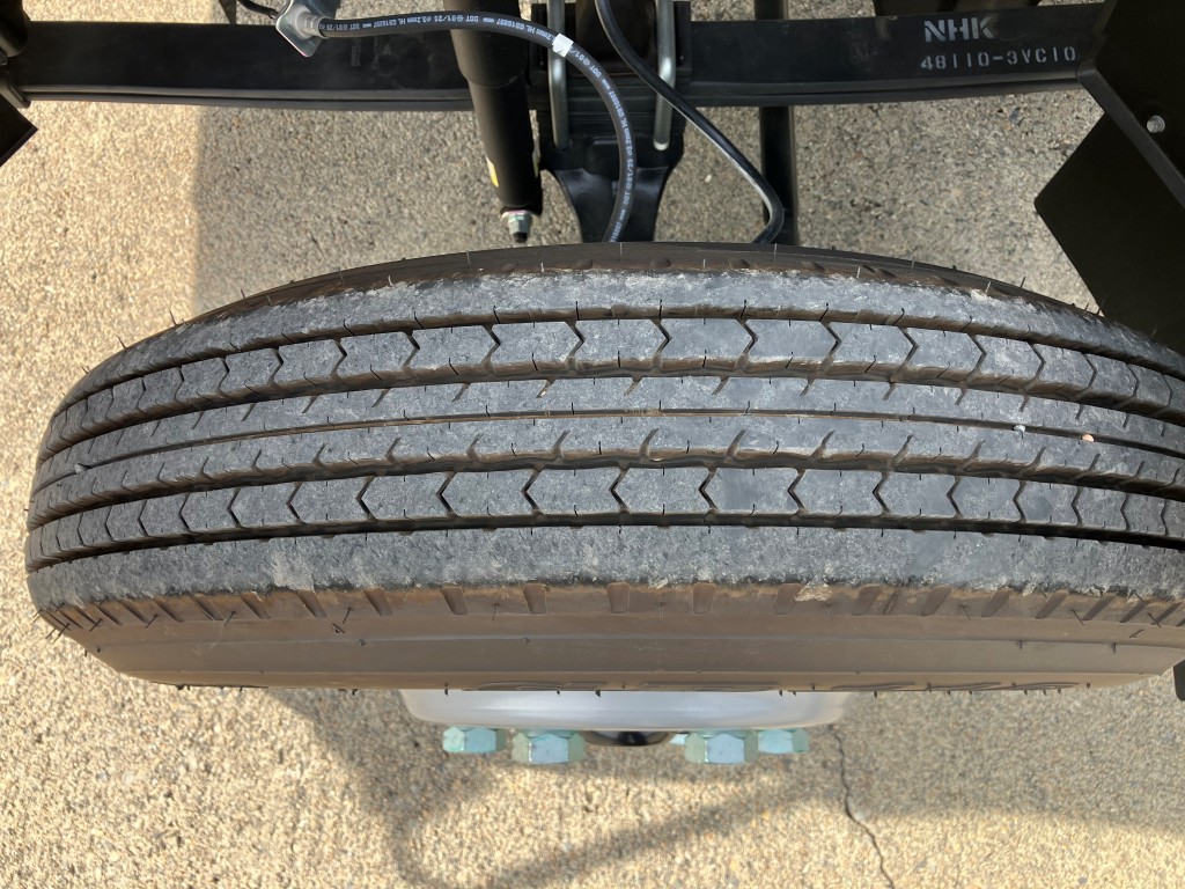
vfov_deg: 49.7
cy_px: 444
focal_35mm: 28
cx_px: 592
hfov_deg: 63.4
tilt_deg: -75.0
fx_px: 959
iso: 25
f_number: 1.8
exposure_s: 1/207
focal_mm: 3.99
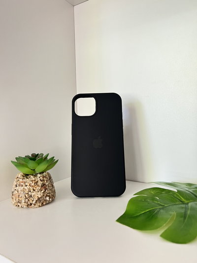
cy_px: 132
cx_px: 98
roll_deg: +2.8
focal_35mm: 26
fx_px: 197
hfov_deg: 53.1
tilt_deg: -3.1
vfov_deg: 67.3
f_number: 1.5
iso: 500
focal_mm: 5.7
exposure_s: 1/60
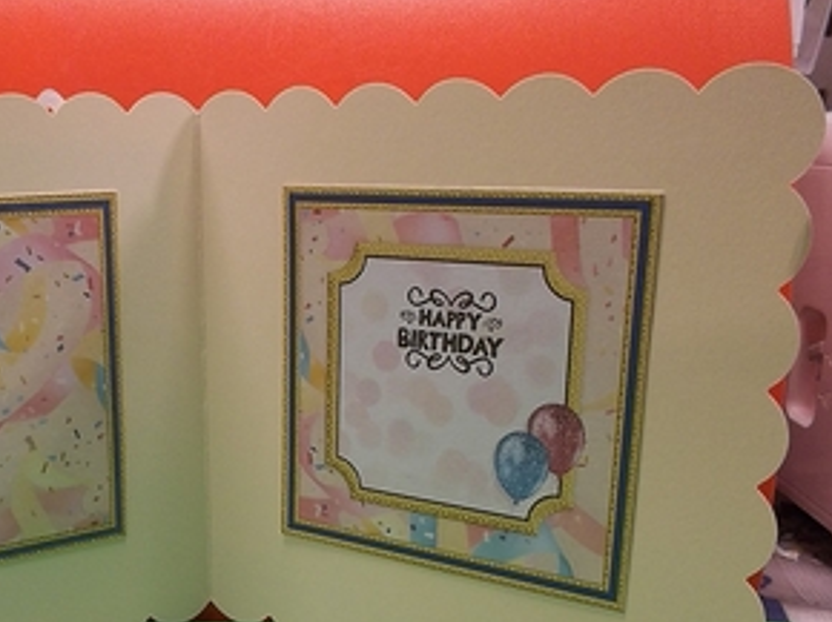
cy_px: 463
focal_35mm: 45
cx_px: 204
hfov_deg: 40.8
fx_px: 1081
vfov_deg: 31.6
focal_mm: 4.1
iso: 140
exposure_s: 1/30
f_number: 3.3
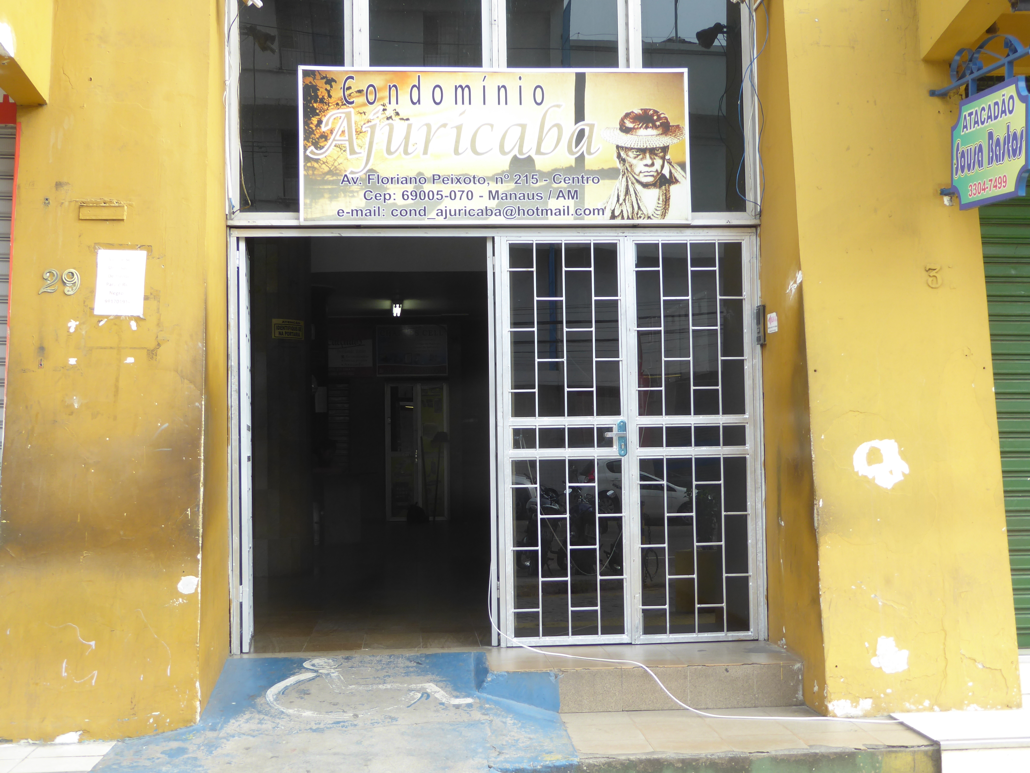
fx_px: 1458
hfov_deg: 38.9
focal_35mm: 49
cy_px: 386
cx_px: 515
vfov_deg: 29.7
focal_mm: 8.4
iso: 80
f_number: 4
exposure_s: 1/80
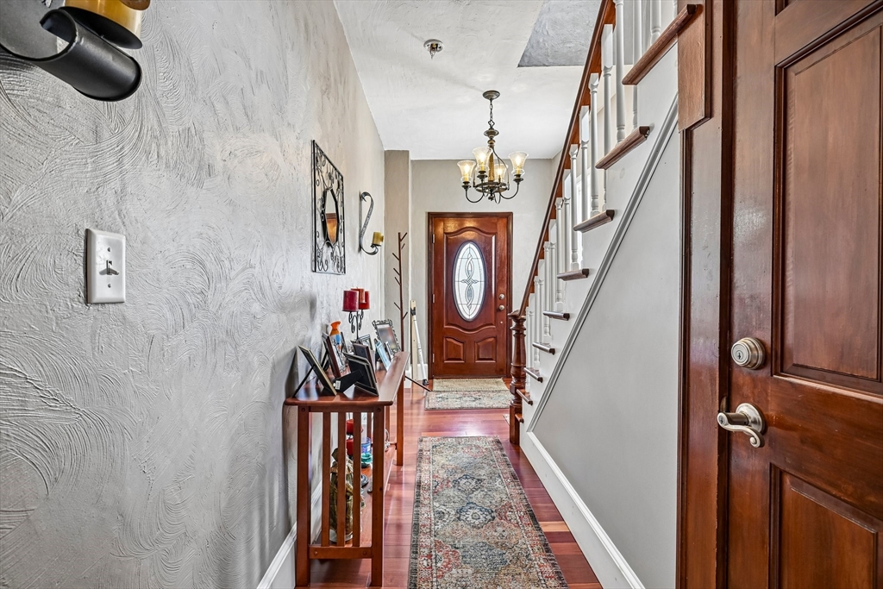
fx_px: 392
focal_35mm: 16
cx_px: 442
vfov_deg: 73.8
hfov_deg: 96.7
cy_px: 294
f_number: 8
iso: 400
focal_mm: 16
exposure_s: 1/10
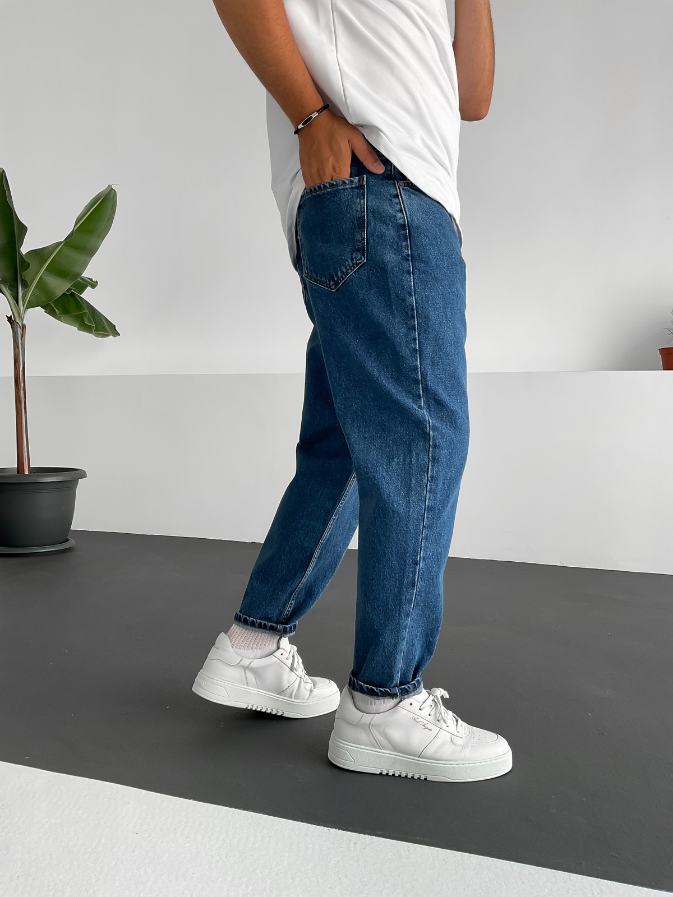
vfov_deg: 61.7
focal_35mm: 29
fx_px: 752
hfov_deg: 48.2
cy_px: 448
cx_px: 336
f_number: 1.8
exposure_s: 1/120
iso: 20
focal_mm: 3
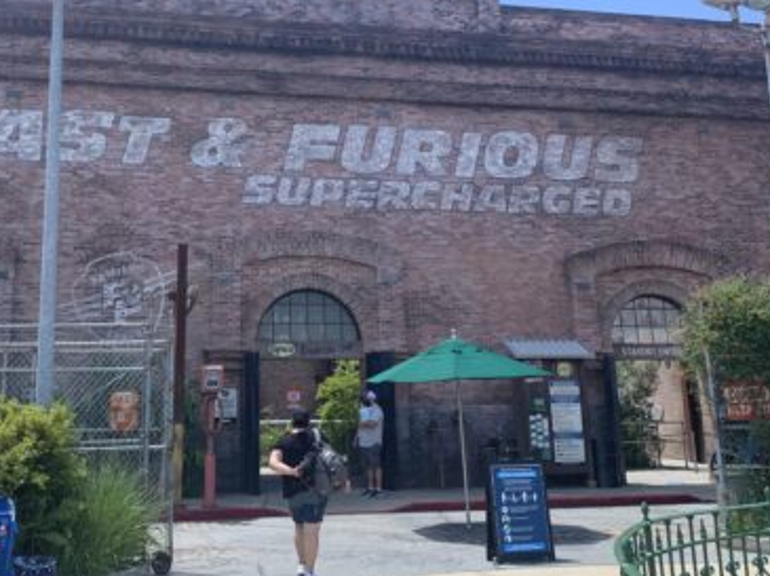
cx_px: 296
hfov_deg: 47.5
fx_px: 867
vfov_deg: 36.5
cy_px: 211
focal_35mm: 39
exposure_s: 1/1136
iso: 25
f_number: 1.8
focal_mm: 4.25
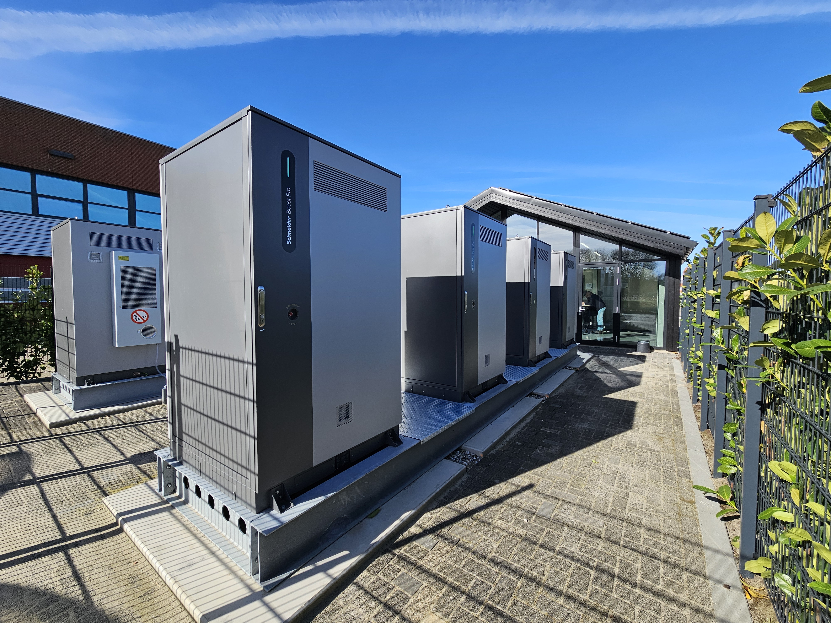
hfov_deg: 106.2
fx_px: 312
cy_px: 312
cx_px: 416
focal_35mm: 13
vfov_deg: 89.9
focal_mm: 2.2
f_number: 2.2
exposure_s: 1/1533
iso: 50
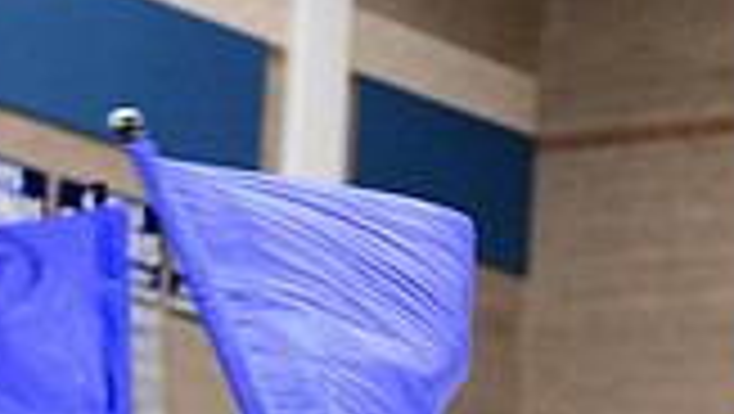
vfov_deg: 5.8
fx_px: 3935
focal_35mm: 202
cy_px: 963
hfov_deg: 10.6
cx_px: 531
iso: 6400
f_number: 2.8
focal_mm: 70
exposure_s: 1/320
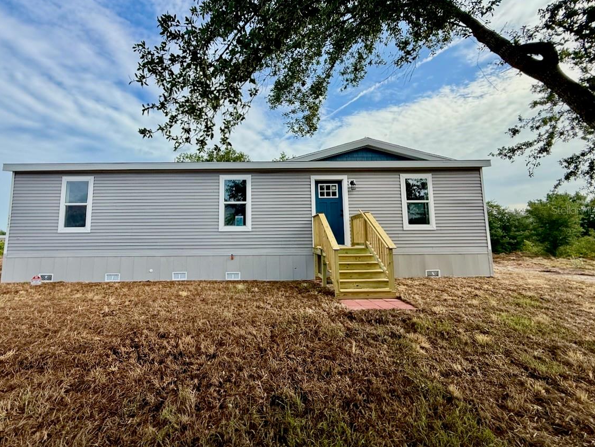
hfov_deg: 94.1
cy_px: 210
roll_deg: -0.6
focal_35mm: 16
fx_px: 275
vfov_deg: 78.0
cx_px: 262
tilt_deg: +7.7
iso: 50
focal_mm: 2.22
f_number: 2.2
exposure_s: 1/1125
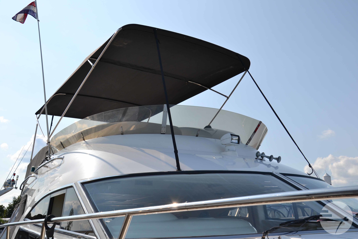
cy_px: 120
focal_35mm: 38
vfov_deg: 35.5
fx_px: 373
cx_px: 179
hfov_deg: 51.3
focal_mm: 25
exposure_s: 1/400
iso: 100
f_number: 10
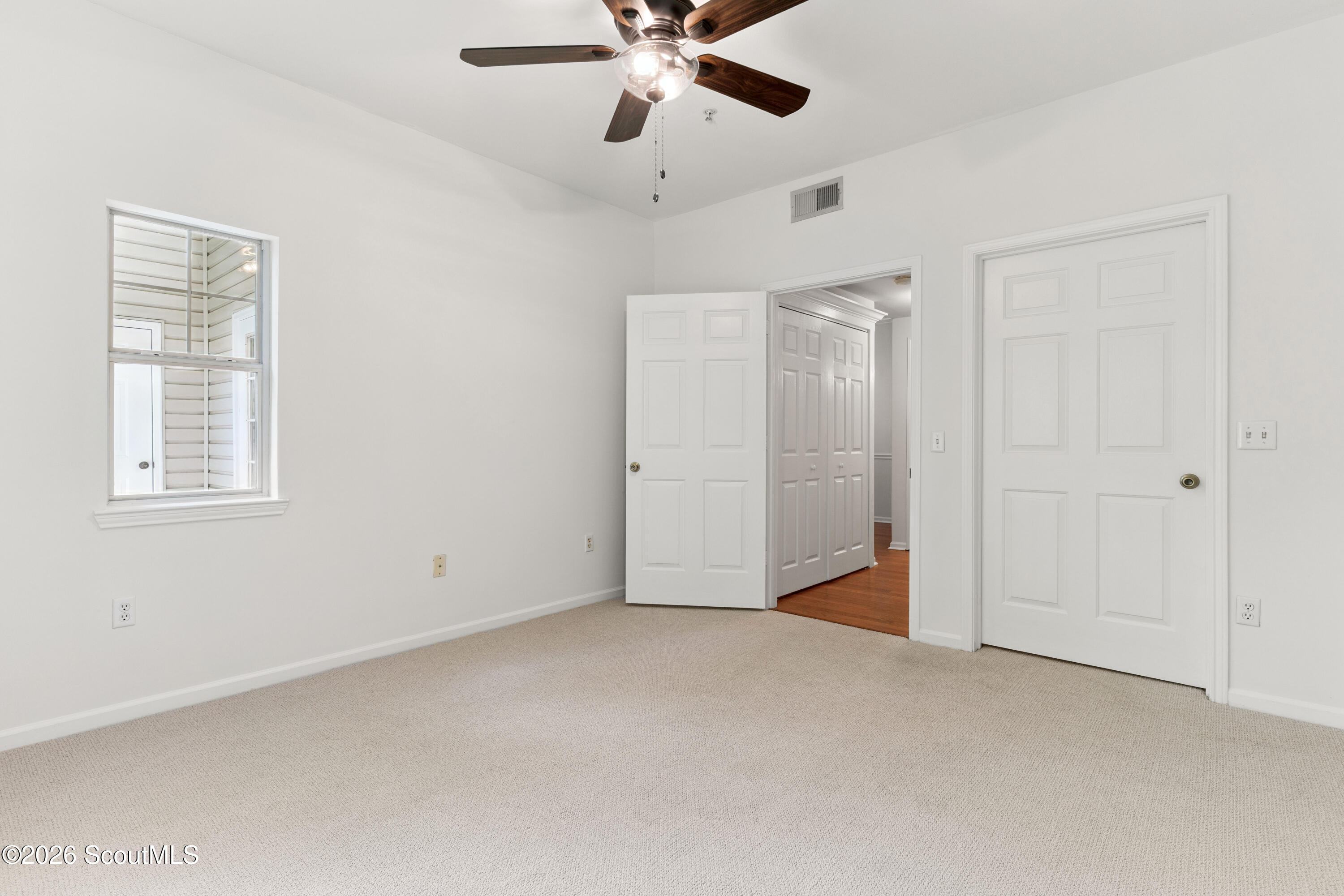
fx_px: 635
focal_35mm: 17
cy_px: 448
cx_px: 672
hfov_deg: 93.3
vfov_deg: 70.5
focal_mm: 17
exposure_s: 1/6
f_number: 8
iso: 250
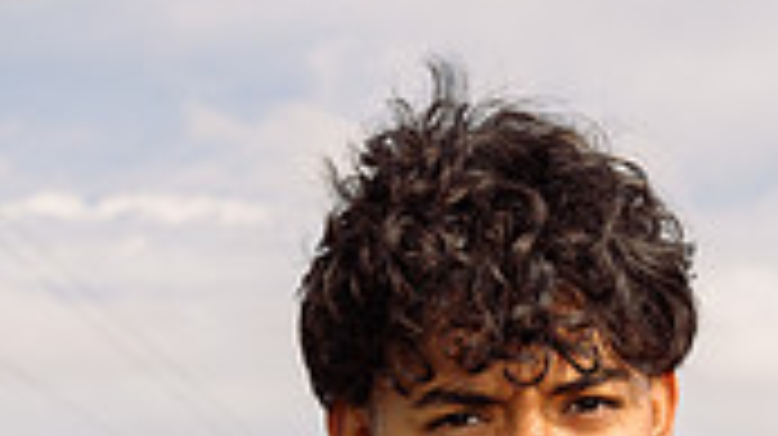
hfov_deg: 15.4
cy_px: 980
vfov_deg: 8.1
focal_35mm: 139
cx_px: 531
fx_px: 2865
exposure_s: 1/200
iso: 80
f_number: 8
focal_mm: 51
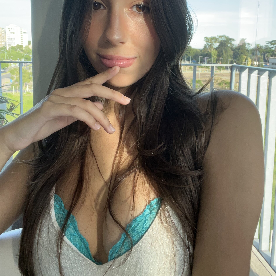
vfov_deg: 45.3
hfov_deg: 46.0
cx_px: 136
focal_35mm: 36
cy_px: 89
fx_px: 325
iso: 100
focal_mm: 2.71
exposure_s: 1/109
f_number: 2.2
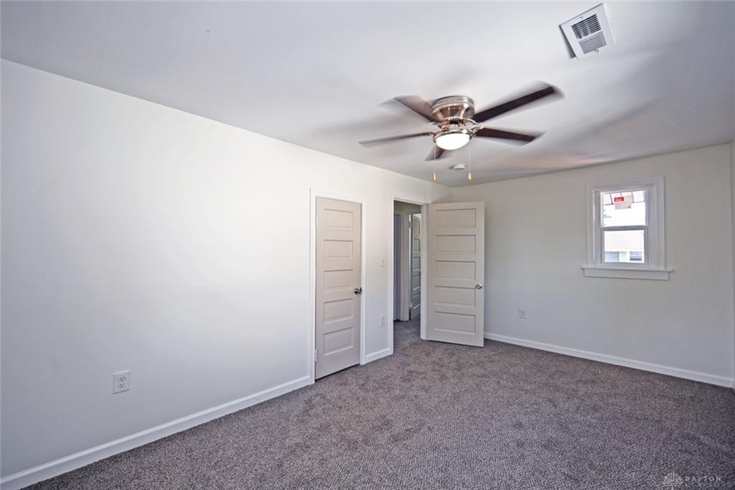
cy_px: 245
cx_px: 368
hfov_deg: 104.3
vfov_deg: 81.2
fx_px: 286
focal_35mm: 14
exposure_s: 1/80
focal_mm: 14
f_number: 4.5
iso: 200
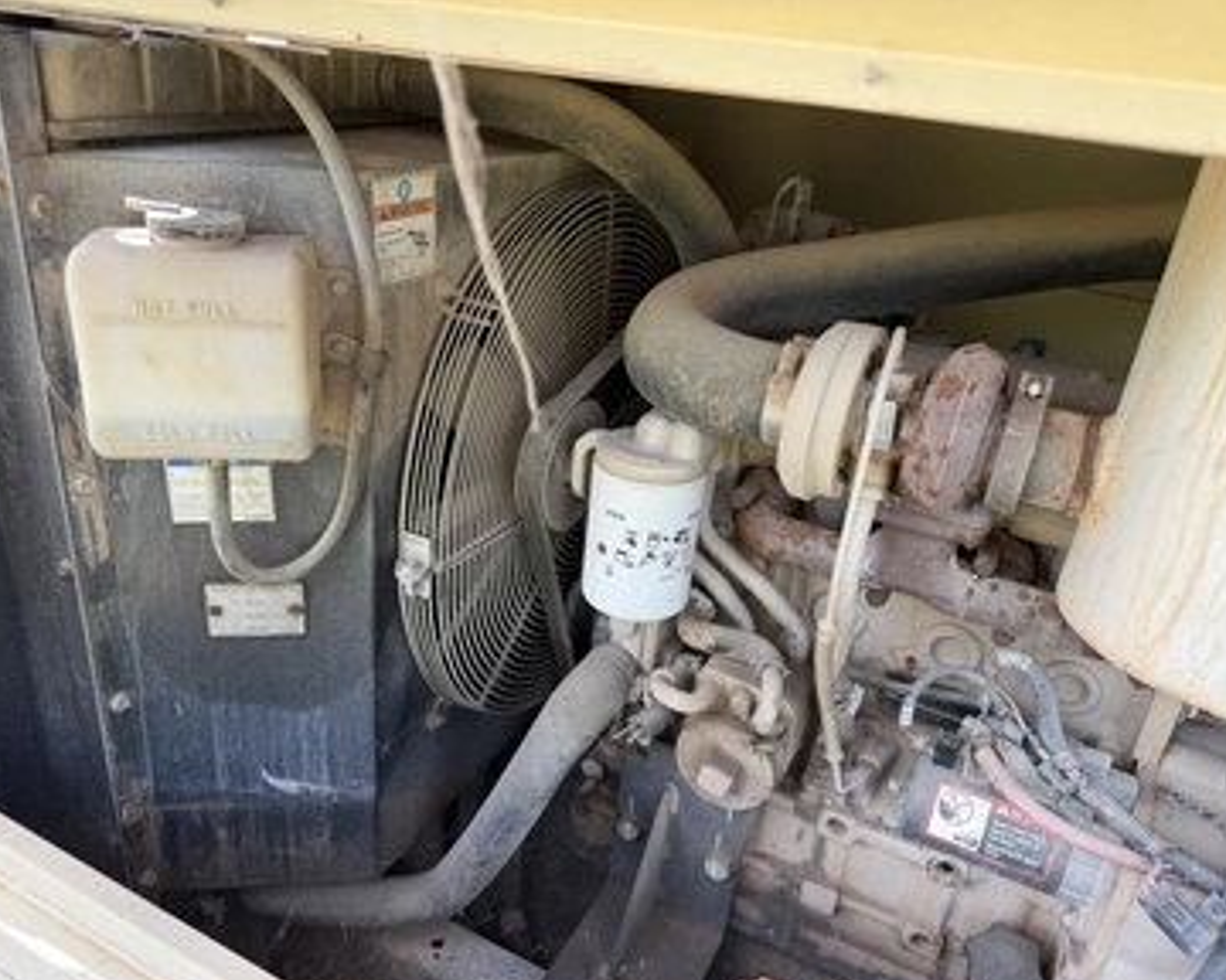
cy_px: 507
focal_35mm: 26
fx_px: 943
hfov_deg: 66.0
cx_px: 582
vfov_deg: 54.9
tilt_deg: -29.6
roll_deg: -6.0
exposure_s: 1/270
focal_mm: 6.76
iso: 80
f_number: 1.78
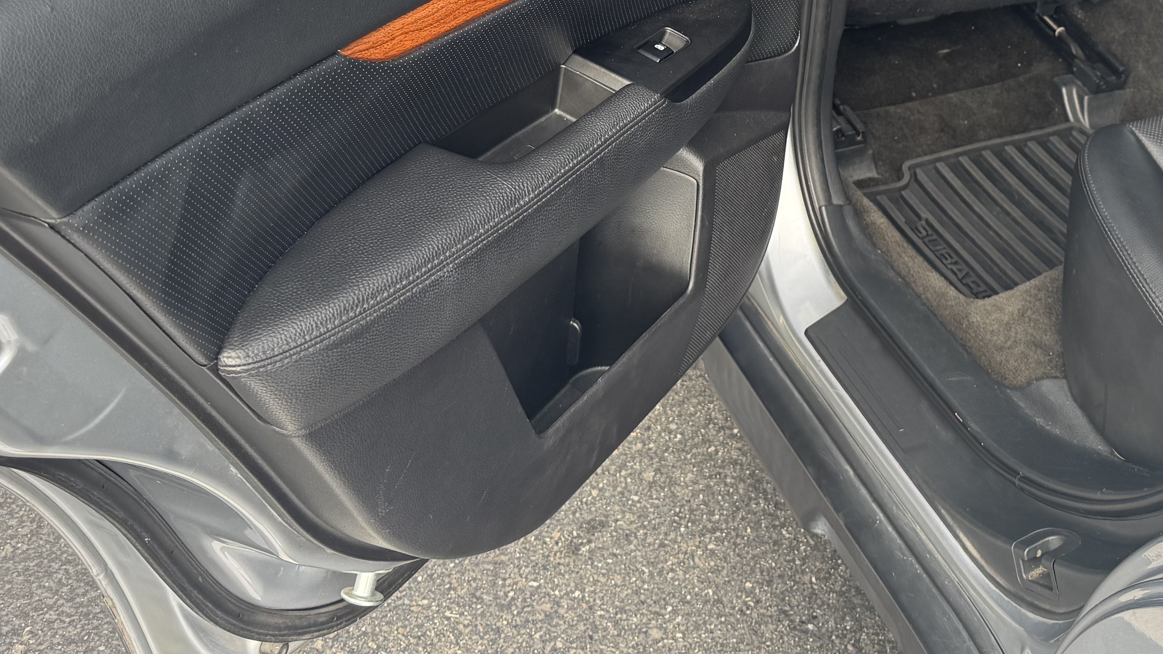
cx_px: 803
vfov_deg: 21.3
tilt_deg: -20.7
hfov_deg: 39.3
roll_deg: -2.2
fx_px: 1604
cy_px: -155
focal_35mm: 52
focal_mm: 6.76
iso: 80
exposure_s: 1/323
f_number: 1.78
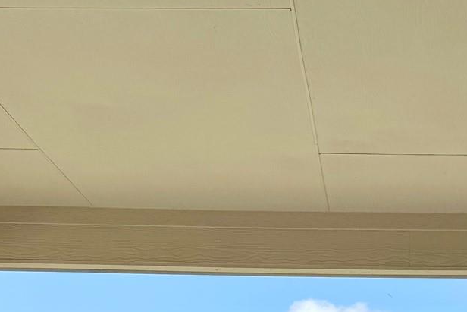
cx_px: 373
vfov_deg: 15.0
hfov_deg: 24.1
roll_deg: -0.8
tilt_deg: +1.5
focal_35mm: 83
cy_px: 492
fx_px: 1077
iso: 80
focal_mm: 6.76
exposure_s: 1/2611
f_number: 1.78
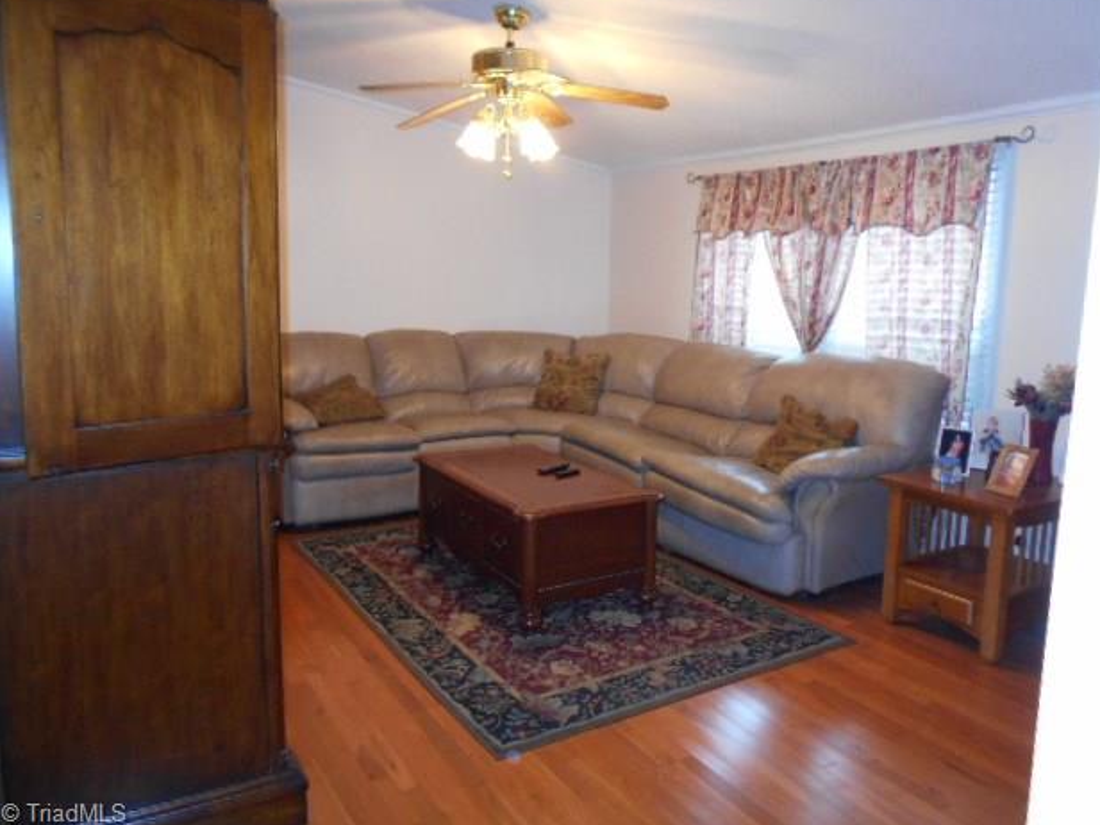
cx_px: 570
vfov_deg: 51.3
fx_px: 858
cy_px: 402
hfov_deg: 65.3
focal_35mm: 27
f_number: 3.2
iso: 400
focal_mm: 4.6
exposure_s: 1/25
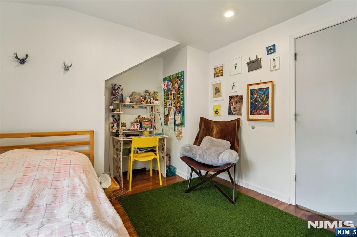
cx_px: 178
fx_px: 139
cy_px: 118
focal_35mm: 14
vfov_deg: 81.2
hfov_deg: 104.3
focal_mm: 14
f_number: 8
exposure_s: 1/10
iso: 400
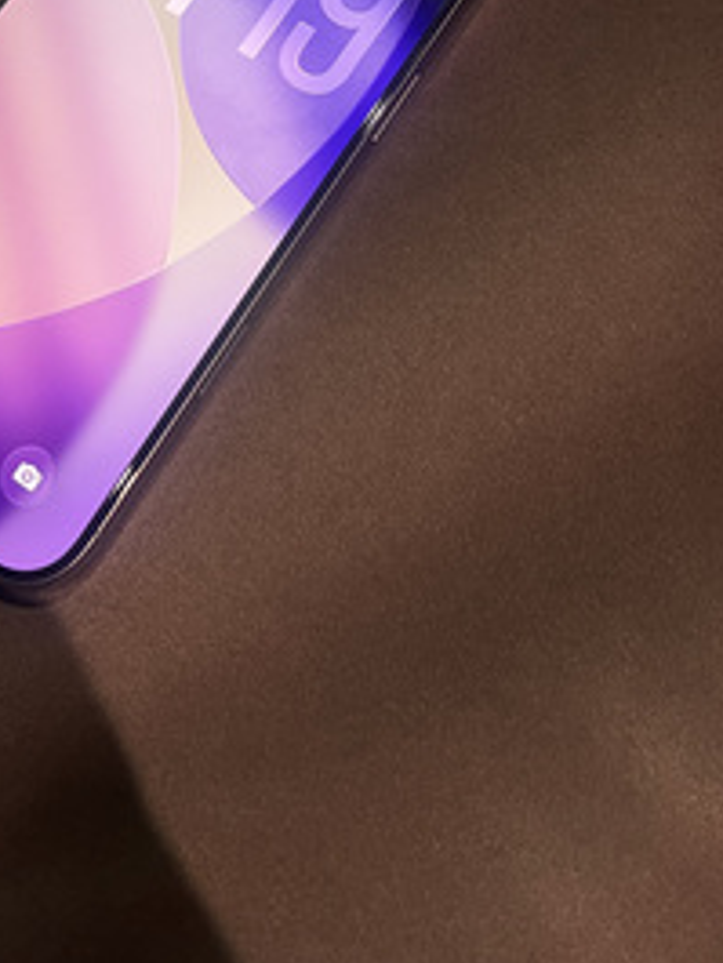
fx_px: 1363
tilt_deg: -65.6
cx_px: 249
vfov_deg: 36.3
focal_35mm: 49
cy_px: 84
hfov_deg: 29.5
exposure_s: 1/50
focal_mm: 5.7
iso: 125
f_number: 1.5
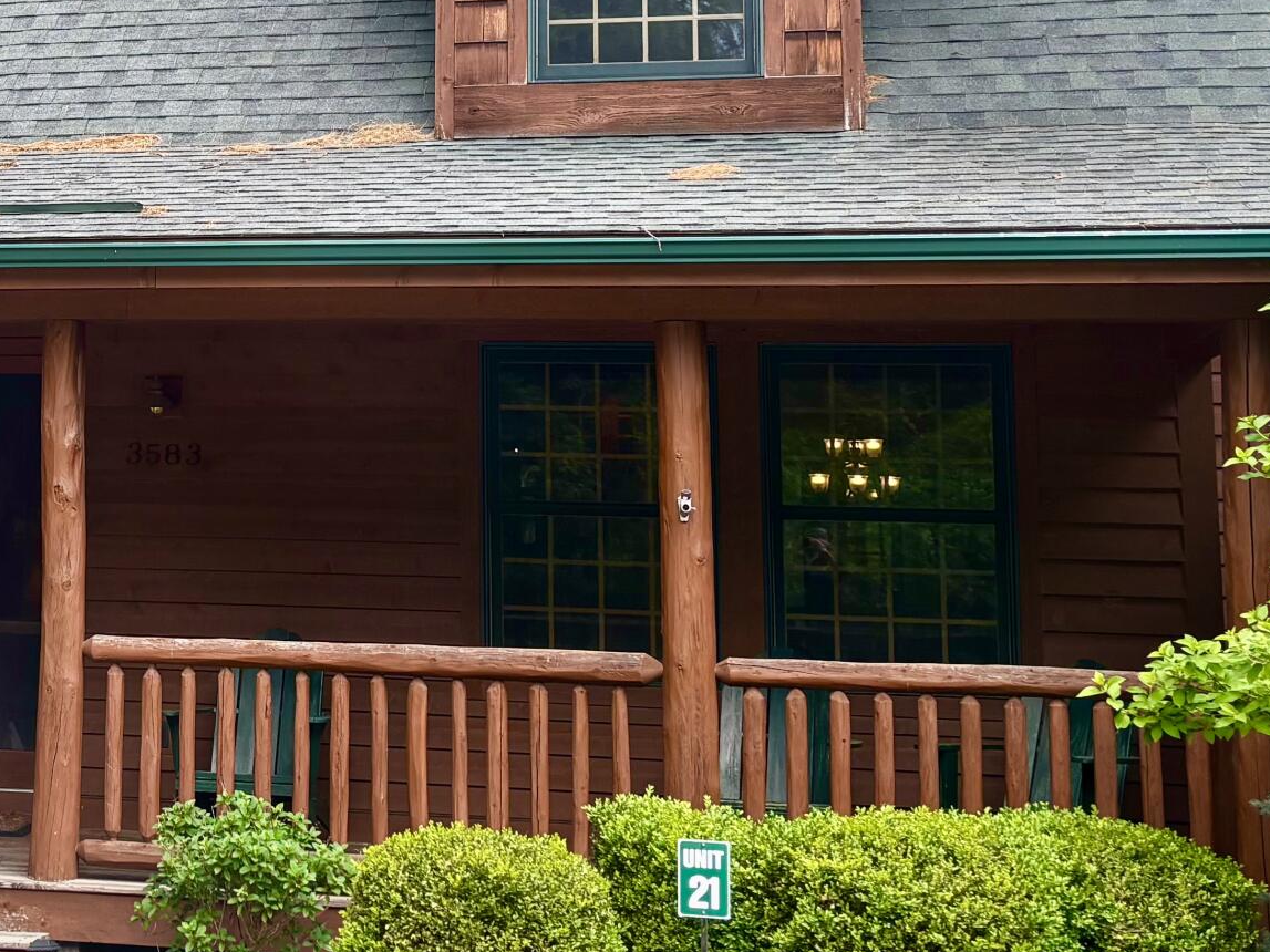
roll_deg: -1.2
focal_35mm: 68
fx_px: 2495
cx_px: 112
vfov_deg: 21.3
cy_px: 156
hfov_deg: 27.5
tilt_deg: +8.9
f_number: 1.6
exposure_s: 1/456
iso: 50
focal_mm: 5.96
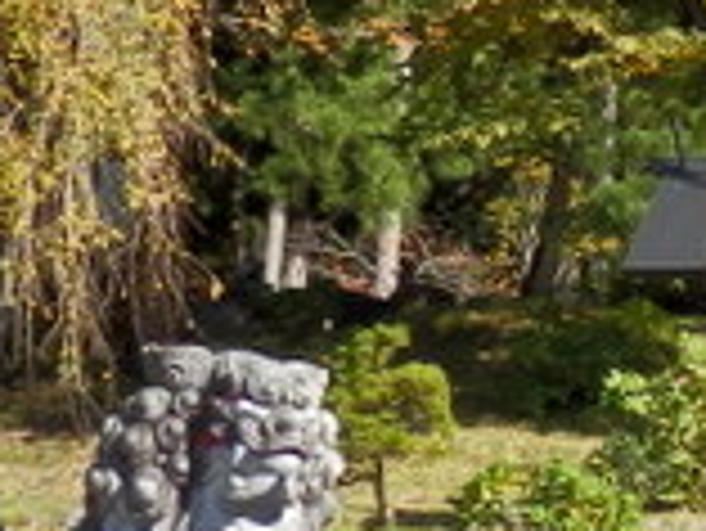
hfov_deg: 11.1
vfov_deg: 9.3
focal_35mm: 159
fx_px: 3245
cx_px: 1484
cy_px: 342
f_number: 3
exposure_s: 1/400
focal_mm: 4.5
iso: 80
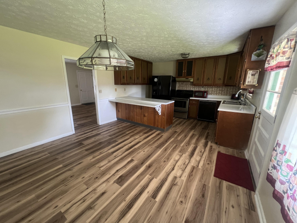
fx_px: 112
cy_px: 112
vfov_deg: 89.9
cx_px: 148
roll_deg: -0.7
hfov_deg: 106.2
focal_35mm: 13
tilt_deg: -14.7
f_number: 1.8
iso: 320
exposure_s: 1/60
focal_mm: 1.57
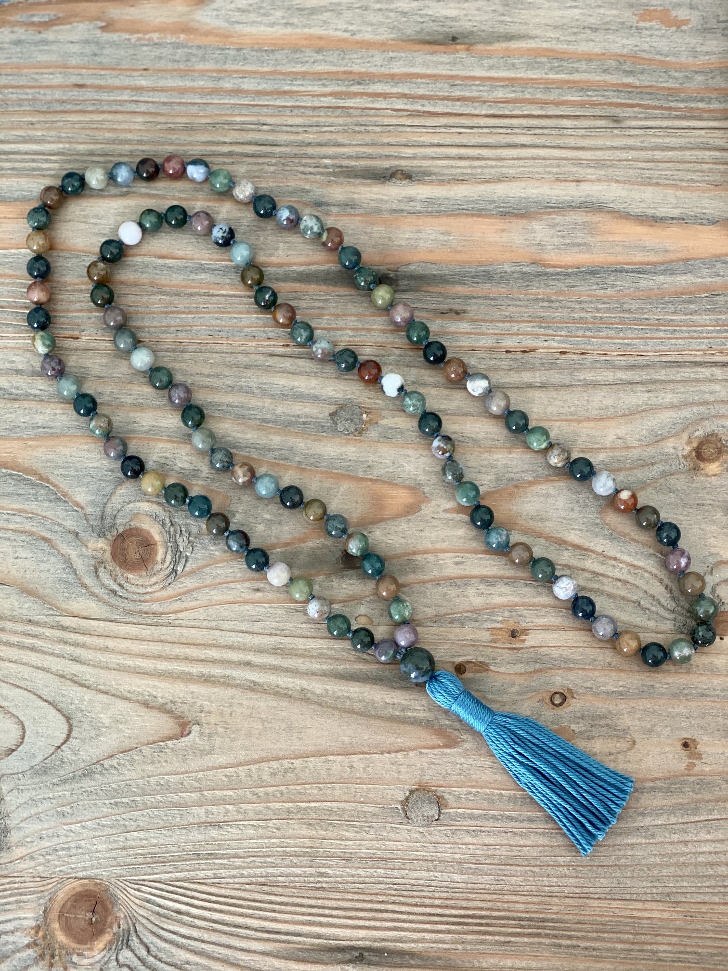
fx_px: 1458
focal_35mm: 52
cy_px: 486
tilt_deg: -78.7
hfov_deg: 28.0
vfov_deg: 36.8
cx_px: 364
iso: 200
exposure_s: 1/40
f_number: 2
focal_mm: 6
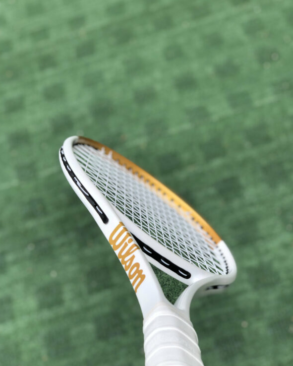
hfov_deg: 27.6
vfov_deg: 34.1
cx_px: 145
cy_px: 179
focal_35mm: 55
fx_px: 596
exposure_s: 1/267
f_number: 2.4
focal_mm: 6
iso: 16
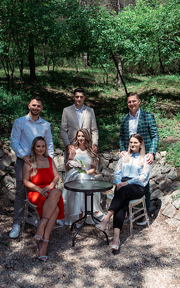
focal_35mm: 36
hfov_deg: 35.3
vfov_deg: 54.0
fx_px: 282
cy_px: 144
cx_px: 84
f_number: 3.2
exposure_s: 1/800
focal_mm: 35
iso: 125
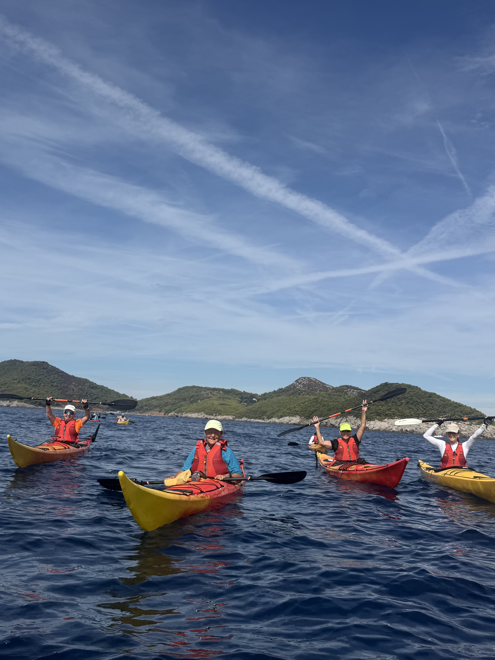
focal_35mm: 36
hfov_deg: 39.6
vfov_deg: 51.3
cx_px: 216
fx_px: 686
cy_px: 316
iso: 80
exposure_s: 1/9091
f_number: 1.78
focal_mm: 6.76
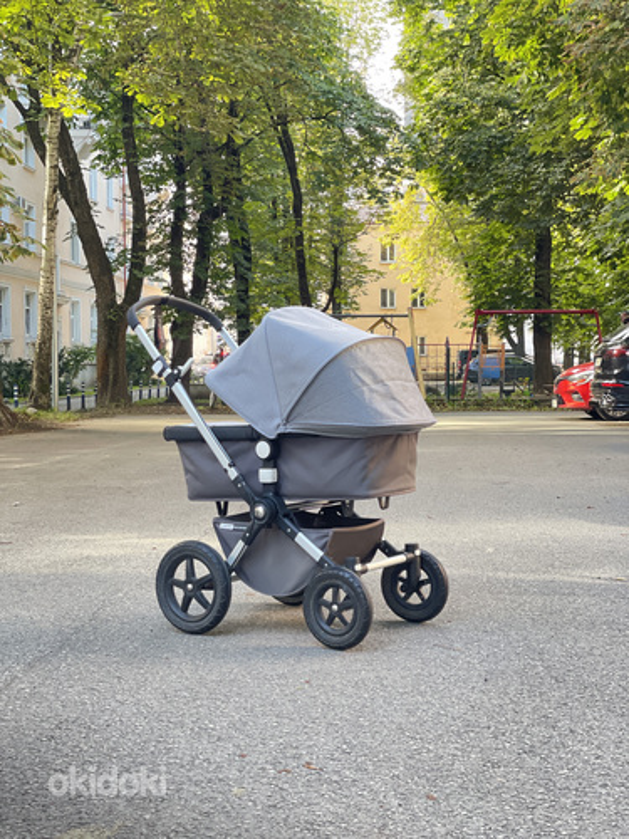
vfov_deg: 36.8
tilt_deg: -1.8
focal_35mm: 52
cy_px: 420
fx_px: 1260
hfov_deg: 28.0
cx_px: 314
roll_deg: +0.9
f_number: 2
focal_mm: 6
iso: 200
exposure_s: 1/122
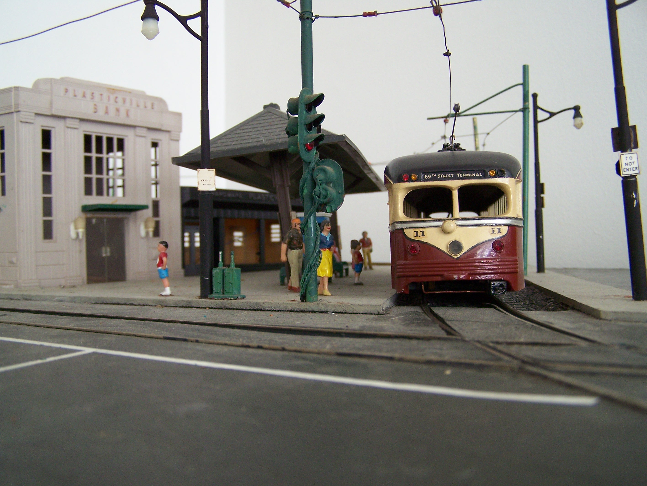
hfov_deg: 48.9
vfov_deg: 37.8
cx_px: 324
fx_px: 711
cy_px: 243
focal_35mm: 38
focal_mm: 6.3
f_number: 2.8
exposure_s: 1/8
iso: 160
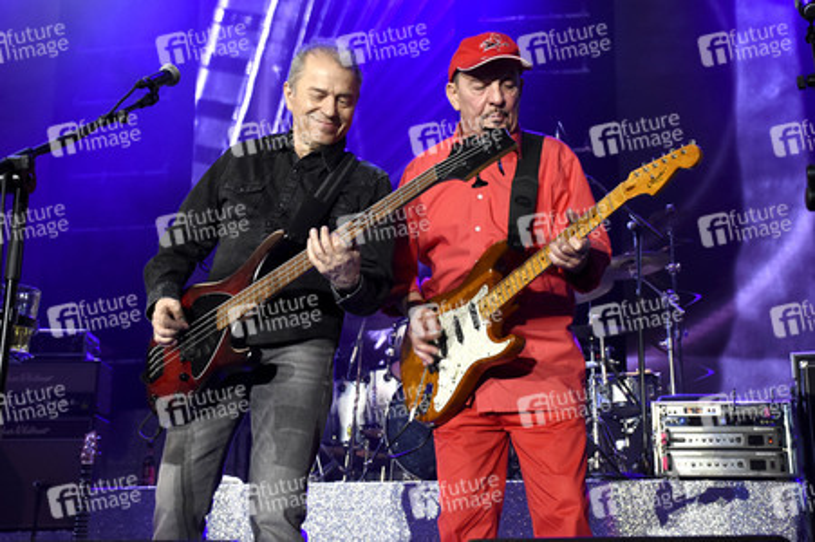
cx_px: 408
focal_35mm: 52
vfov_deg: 25.7
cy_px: 271
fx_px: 1188
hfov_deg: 37.9
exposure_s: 1/125
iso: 1600
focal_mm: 35
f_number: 6.3
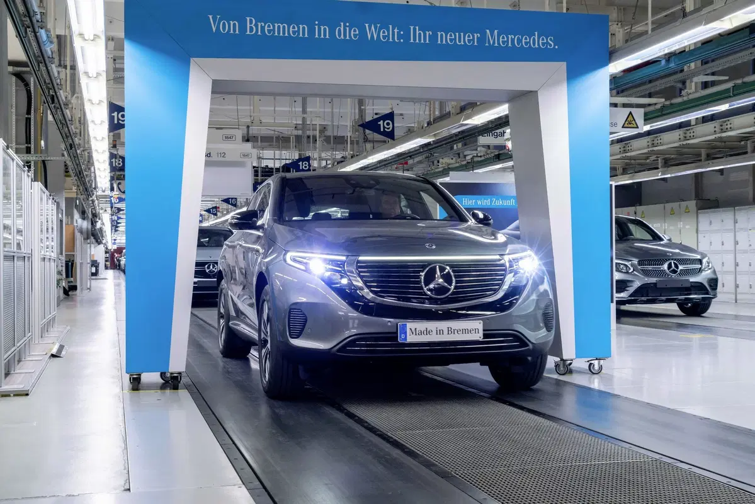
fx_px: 965
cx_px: 378
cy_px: 252
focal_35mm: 46
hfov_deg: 42.7
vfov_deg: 29.3
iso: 1250
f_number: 8
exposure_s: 1/100
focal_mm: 46
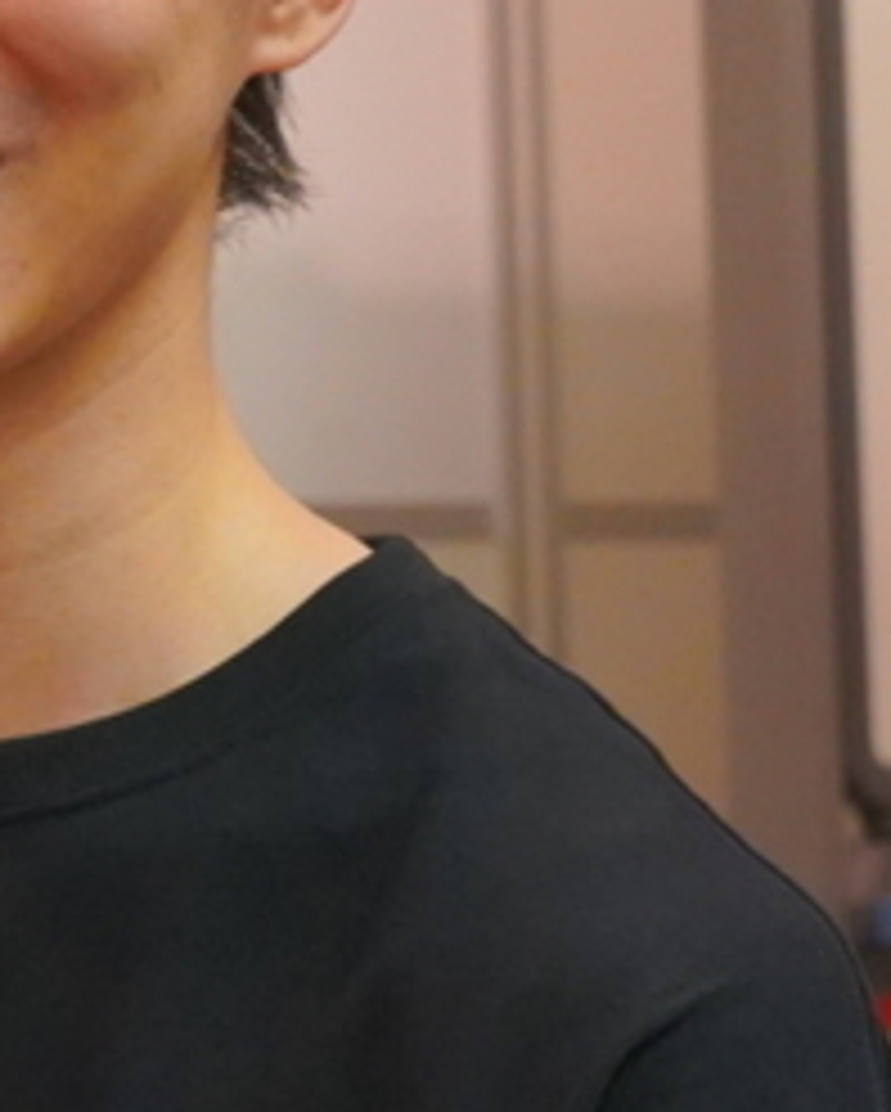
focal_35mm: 178
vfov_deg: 10.8
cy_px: 842
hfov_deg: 7.7
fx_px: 5860
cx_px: -1638
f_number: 5.6
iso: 8000
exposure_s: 1/160
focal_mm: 39
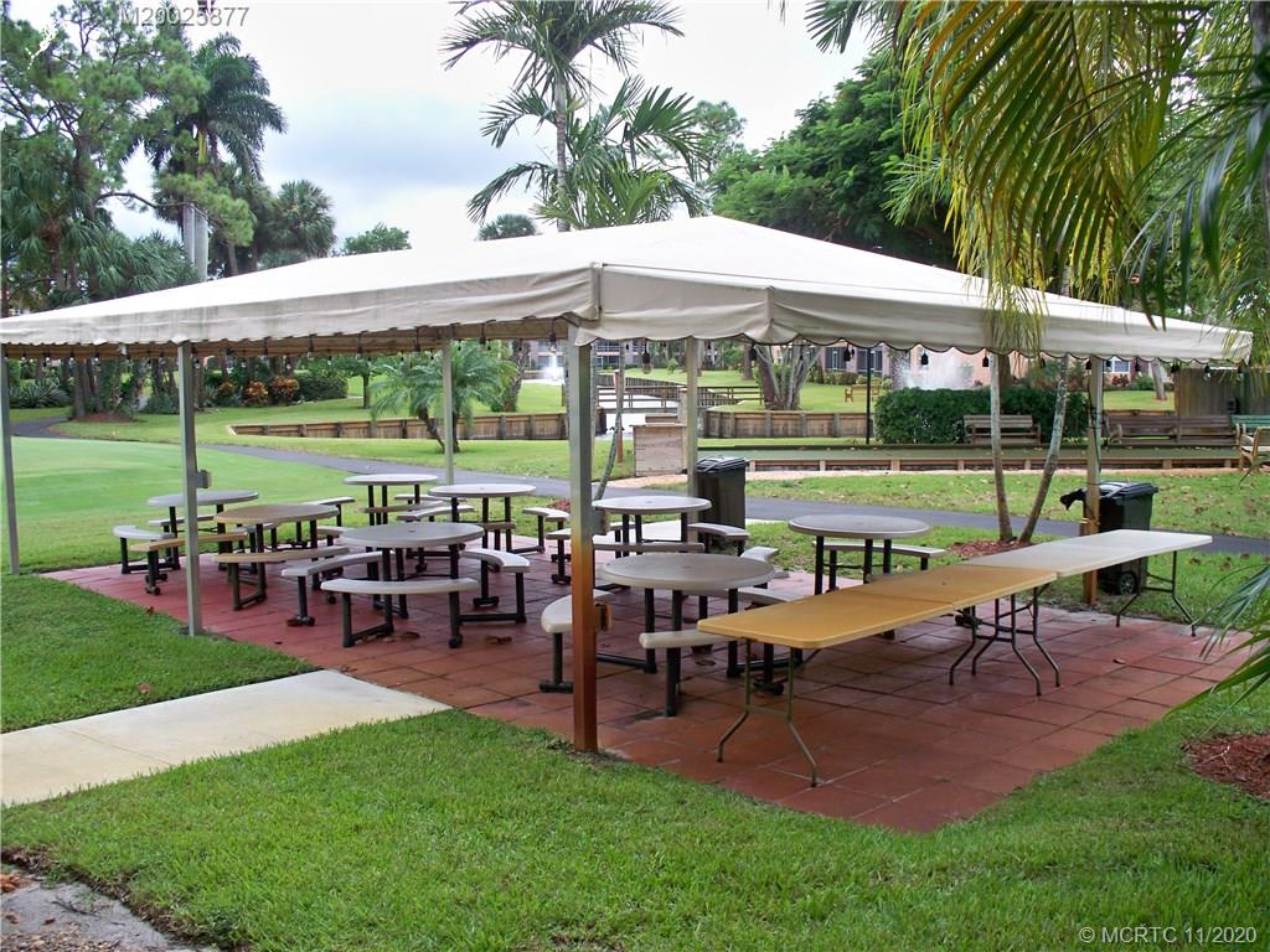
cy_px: 476
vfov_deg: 40.7
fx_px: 1284
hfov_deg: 52.6
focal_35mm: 35
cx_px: 635
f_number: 2.8
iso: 100
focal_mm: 7.54
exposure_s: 1/640
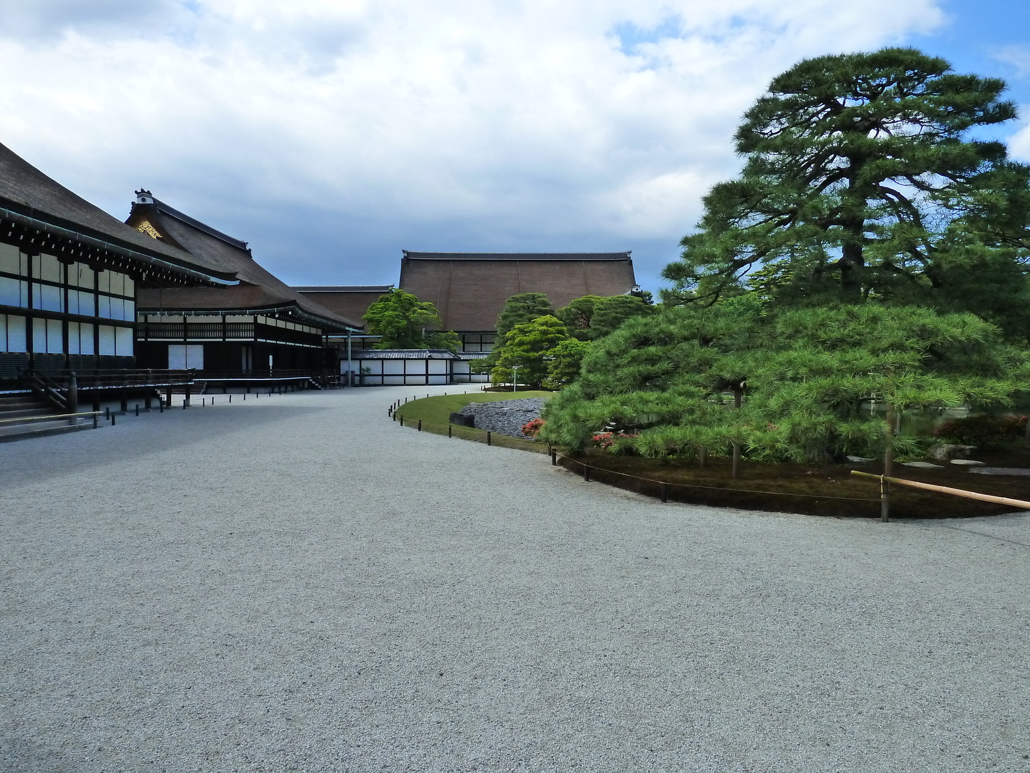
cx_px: 515
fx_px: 744
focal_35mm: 25
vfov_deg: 54.9
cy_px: 386
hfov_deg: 69.4
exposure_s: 1/400
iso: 200
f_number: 4.5
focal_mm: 4.1
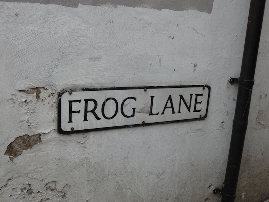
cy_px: 101
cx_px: 134
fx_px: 319
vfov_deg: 35.2
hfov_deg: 45.8
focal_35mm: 41
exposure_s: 1/200
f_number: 3.6
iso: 80
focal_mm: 7.3
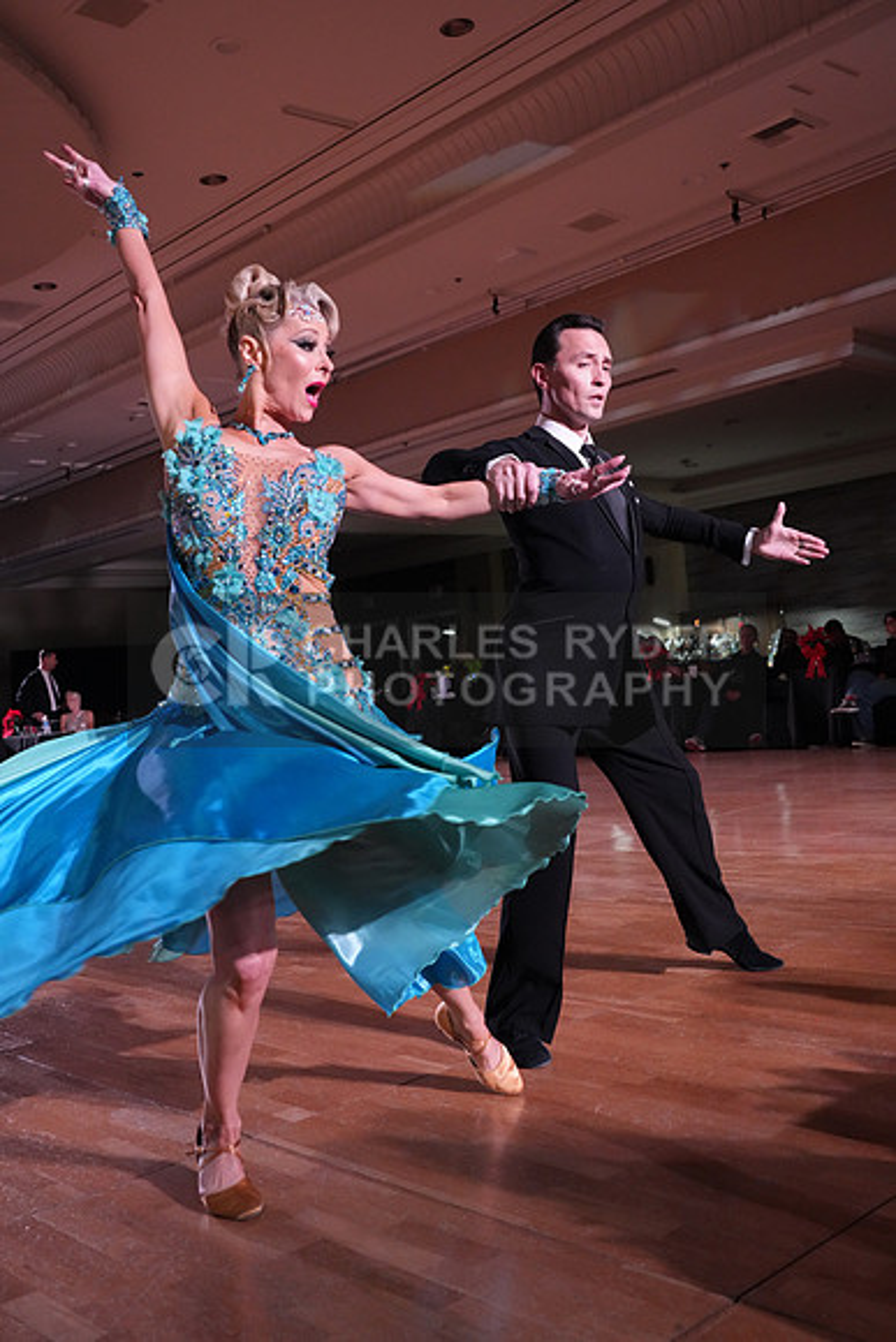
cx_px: 448
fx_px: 1268
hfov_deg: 38.9
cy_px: 671
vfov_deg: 55.8
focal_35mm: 34
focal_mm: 34
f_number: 5
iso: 5000
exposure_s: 1/320
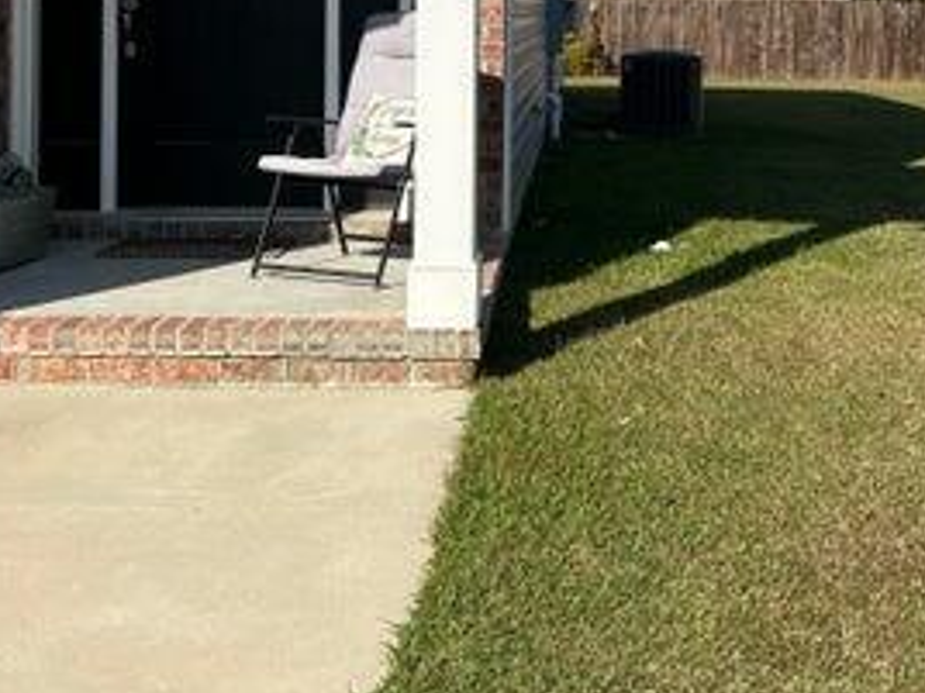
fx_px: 1657
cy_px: 10
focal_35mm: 62
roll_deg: -0.3
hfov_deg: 30.9
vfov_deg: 22.8
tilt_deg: +0.1
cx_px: 625
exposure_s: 1/5587
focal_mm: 5.7
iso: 50
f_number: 1.5
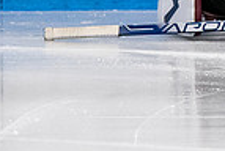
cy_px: -137
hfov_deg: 1.4
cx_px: 395
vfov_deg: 1.0
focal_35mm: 1448
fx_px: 9069
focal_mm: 160
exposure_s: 1/800
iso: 2000
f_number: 3.2
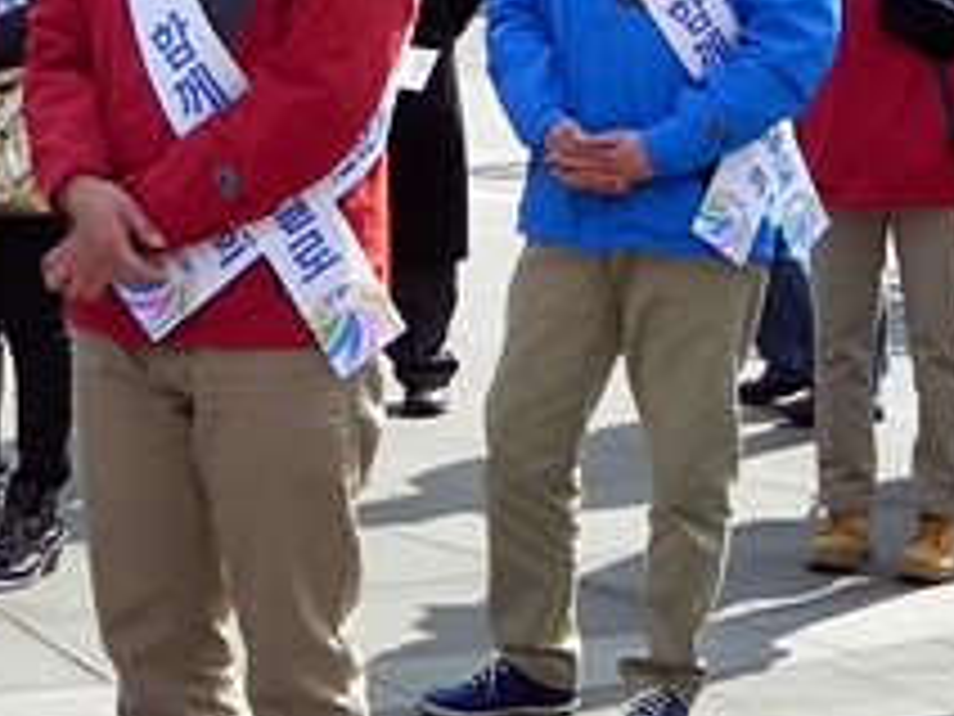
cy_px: -16
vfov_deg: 11.5
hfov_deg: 15.0
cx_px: -72
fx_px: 3528
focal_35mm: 128
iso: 160
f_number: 5
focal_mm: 8.2
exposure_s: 1/247
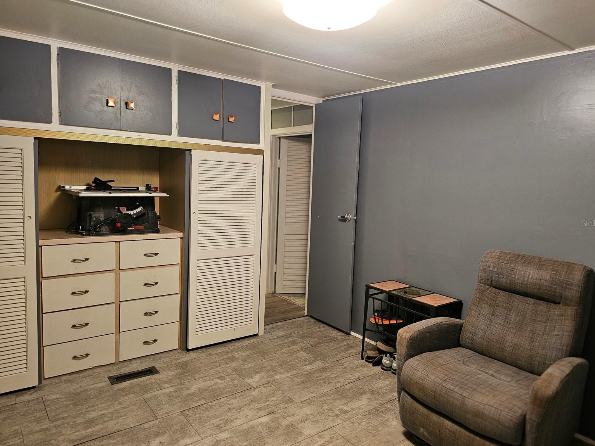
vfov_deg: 56.8
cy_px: 223
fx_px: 413
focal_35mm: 24
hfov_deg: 71.6
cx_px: 308
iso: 800
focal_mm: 6.3
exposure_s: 1/60
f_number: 1.7
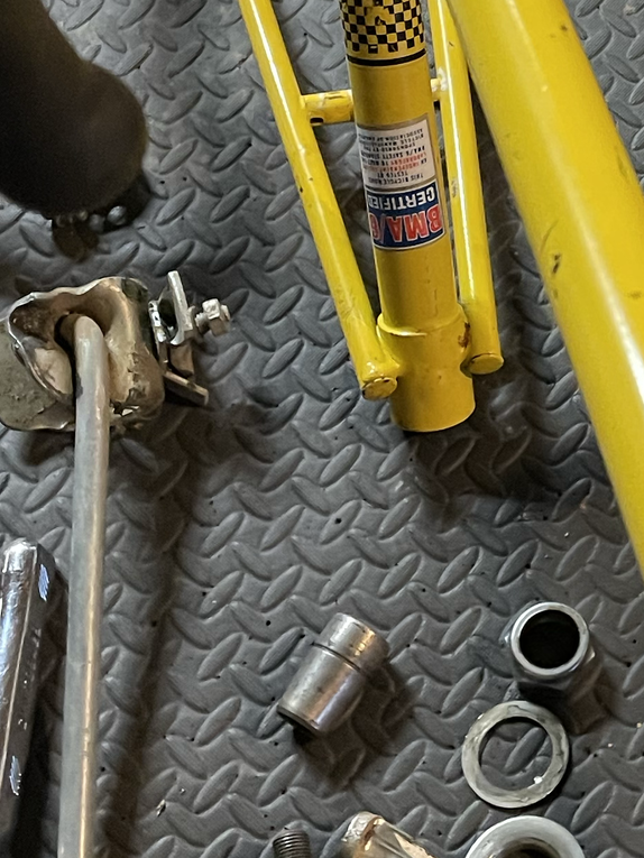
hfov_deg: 16.3
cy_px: 86
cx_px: 871
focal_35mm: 85
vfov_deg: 22.5
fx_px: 2108
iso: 500
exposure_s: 1/40
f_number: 1.6
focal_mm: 4.2
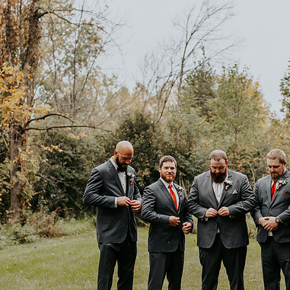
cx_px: 209
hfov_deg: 22.9
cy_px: 144
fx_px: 711
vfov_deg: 23.1
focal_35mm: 75
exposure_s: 1/1000
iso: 500
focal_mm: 58
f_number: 2.8
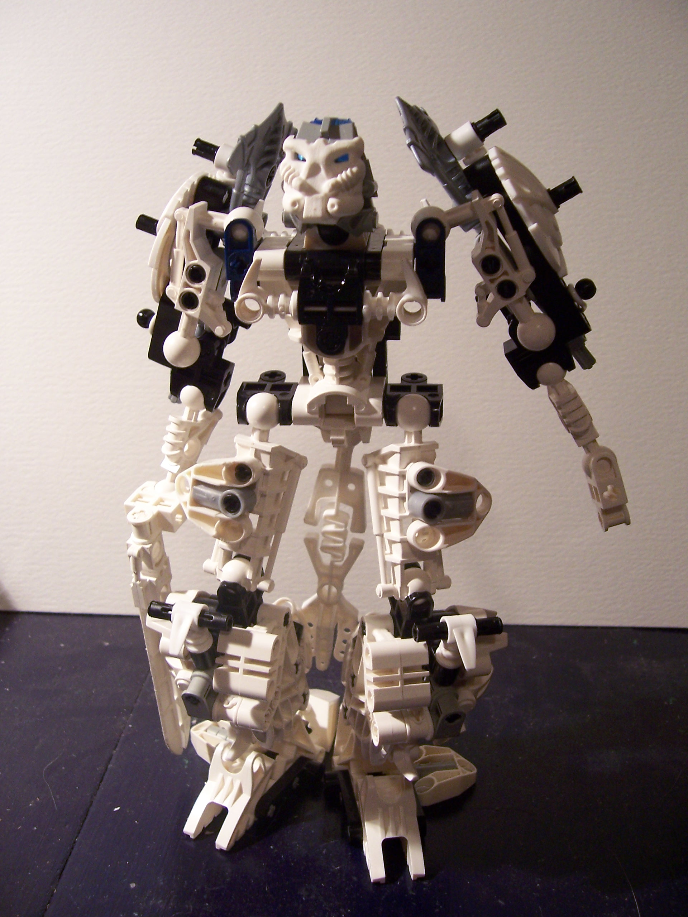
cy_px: 458
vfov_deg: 51.4
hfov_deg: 39.7
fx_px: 954
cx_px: 344
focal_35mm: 36
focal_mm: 6
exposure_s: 1/15
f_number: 3
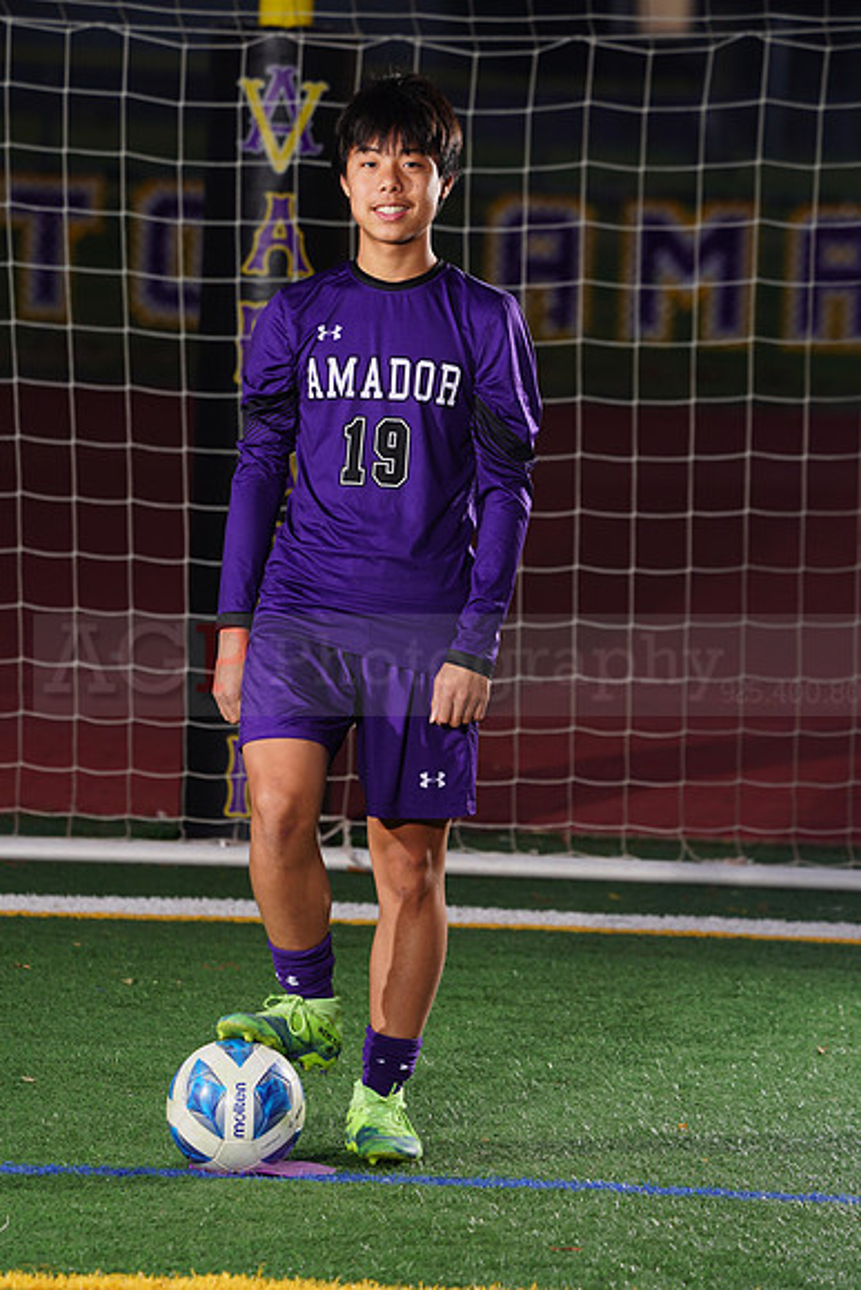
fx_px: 9608
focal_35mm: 268
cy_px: 645
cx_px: 430
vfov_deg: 7.7
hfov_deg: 5.1
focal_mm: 268
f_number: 7.1
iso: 200
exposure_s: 1/200
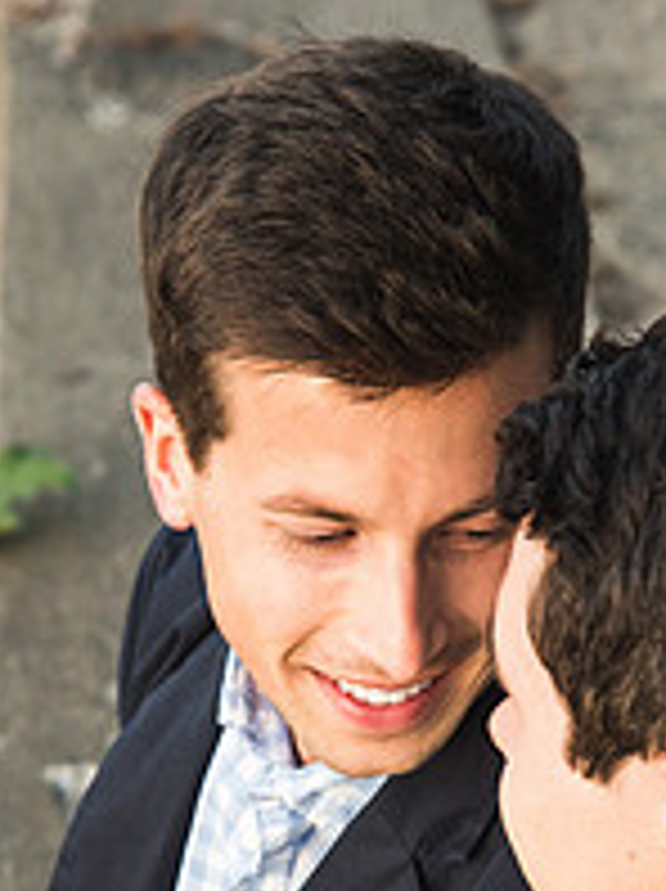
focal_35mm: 153
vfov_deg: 12.7
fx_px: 3933
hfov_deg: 9.7
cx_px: 324
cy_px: 932
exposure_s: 1/100
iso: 1000
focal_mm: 70
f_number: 2.8
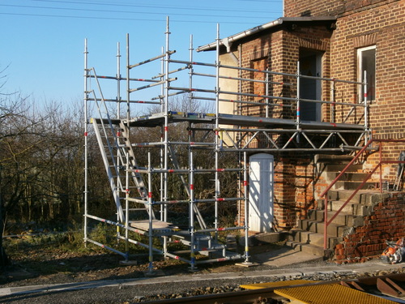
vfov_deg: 31.5
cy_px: 152
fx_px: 538
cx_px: 202
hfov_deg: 41.2
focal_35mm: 46
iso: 100
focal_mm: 8.1
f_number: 3.8
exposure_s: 1/640
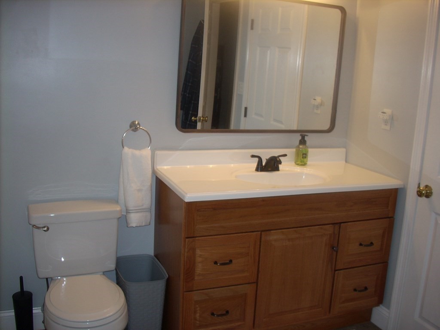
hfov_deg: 50.1
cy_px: 165
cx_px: 220
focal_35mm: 37
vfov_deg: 38.7
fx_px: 470
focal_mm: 6.2
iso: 64
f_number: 2.8
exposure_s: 1/30
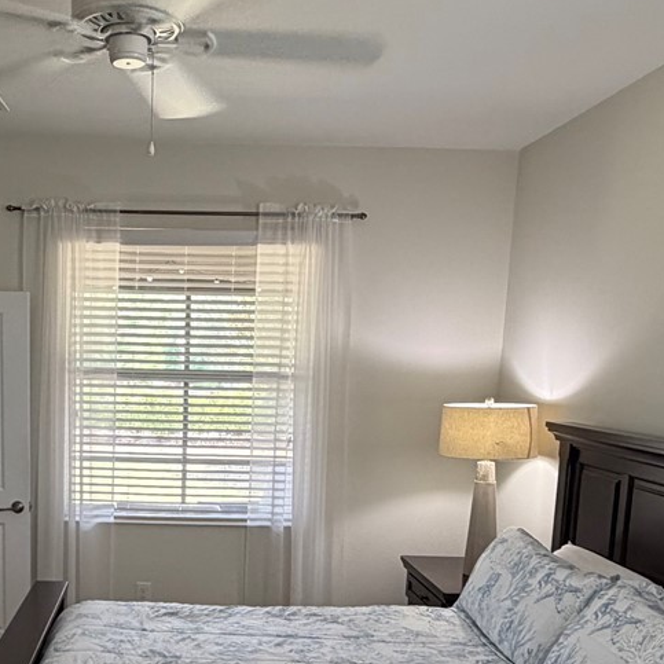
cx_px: 162
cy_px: 505
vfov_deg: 39.7
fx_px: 890
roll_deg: -1.0
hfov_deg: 39.8
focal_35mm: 41
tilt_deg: -9.5
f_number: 2.2
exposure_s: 1/60
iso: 250
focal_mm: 2.22
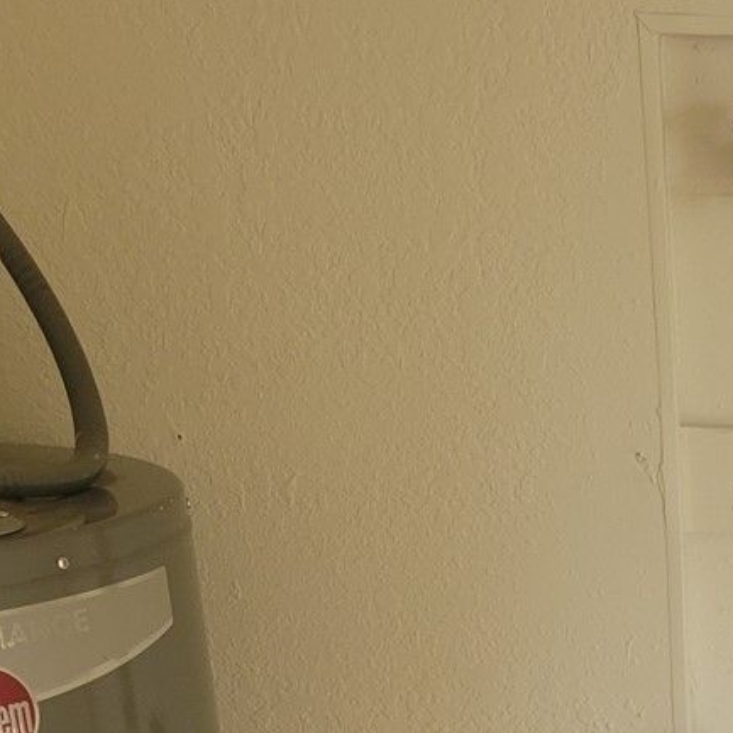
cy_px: 868
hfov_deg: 18.3
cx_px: 1068
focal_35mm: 85
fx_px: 2036
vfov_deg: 19.3
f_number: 1.8
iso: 200
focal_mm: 5.4
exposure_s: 1/40
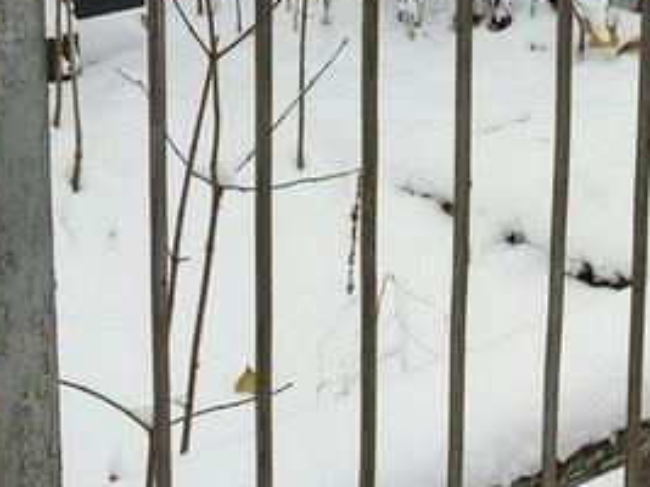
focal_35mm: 96
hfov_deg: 20.4
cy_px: -75
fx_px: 1802
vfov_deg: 14.9
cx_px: 239
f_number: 1.9
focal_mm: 6.04
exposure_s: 1/100
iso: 87
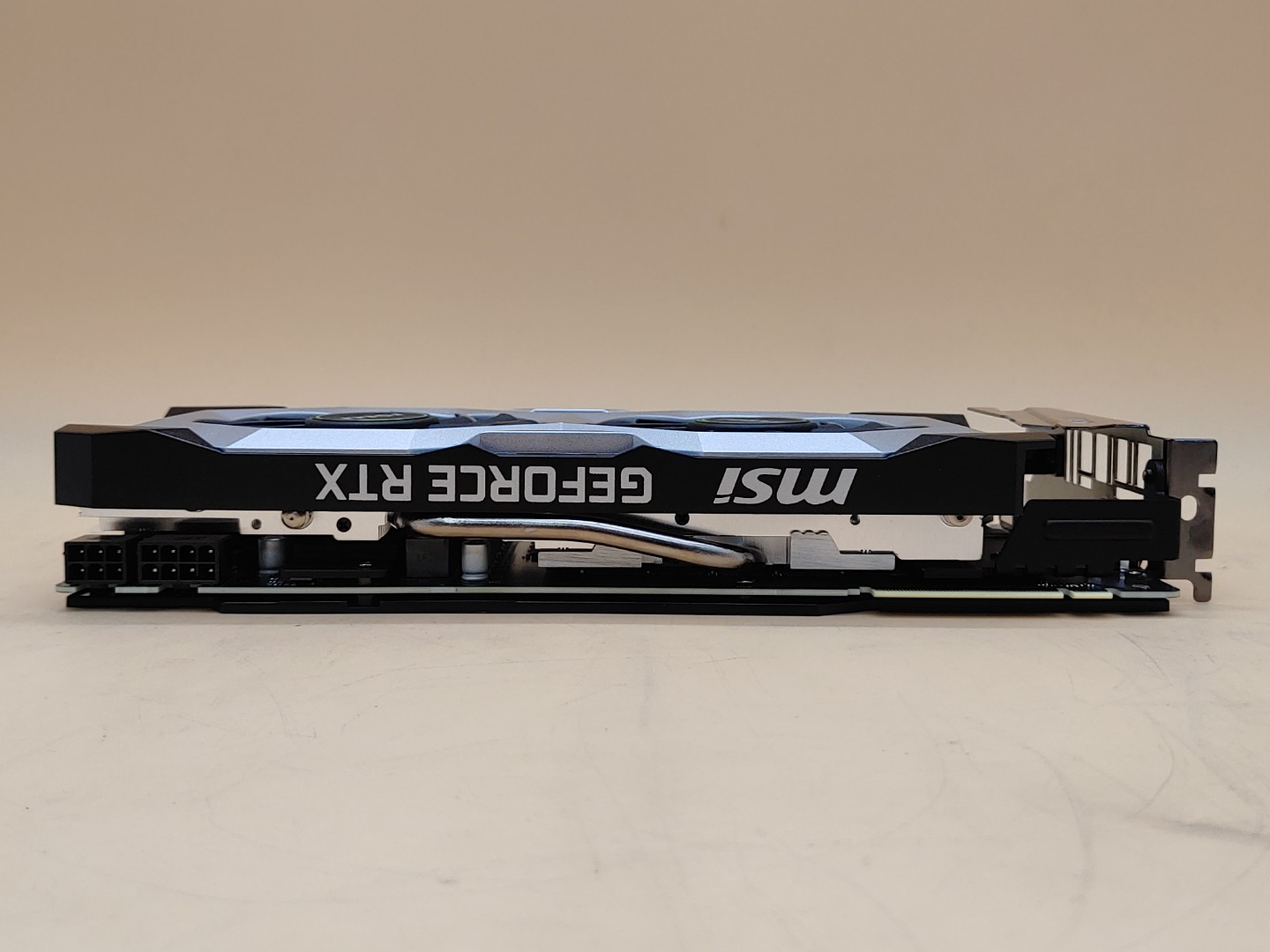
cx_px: 635
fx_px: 1431
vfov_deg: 36.8
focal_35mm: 39
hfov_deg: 47.9
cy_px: 476
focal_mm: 4.36
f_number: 1.8
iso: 50
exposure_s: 1/124
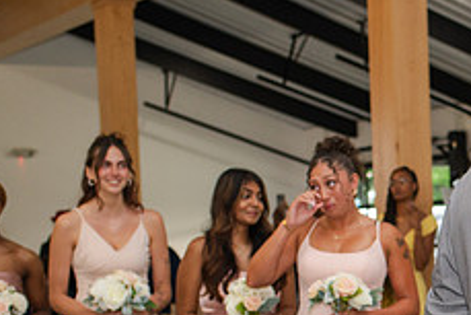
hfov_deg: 19.9
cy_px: 296
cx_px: 539
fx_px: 1270
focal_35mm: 97
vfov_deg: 14.0
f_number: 3.2
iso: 800
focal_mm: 35
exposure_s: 1/200
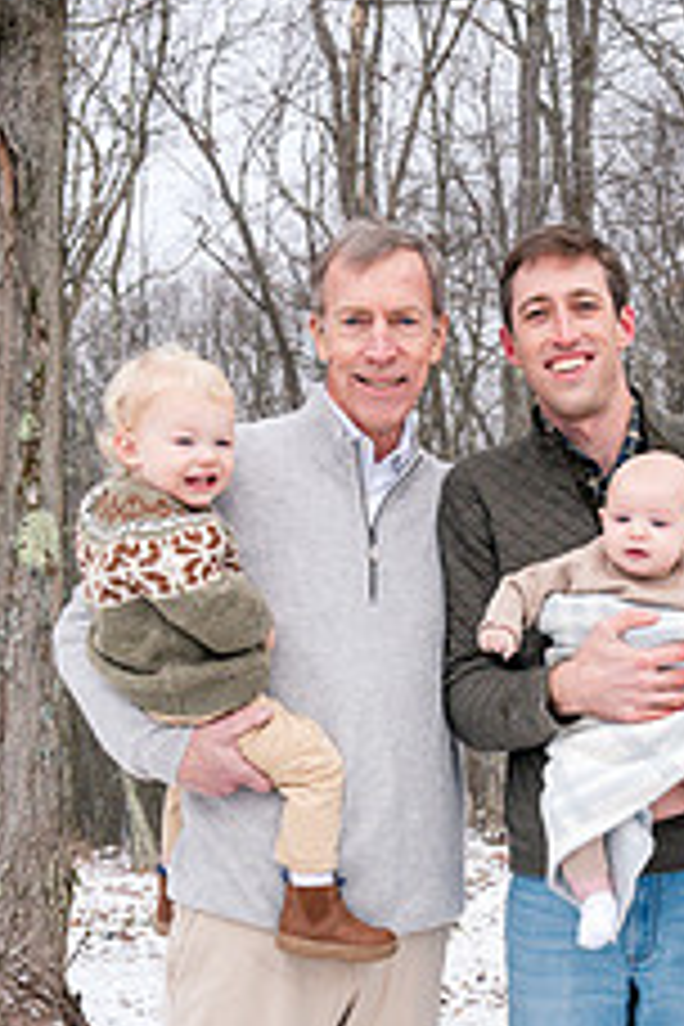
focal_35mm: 73
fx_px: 2080
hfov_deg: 18.5
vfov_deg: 27.4
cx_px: 518
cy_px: 724
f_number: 6.3
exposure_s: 1/250
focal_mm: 37
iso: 1000
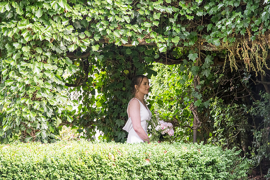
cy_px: 90
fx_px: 525
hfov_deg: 28.8
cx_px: 135
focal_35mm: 70
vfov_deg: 19.5
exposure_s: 1/320
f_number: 4
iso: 4000
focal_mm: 70
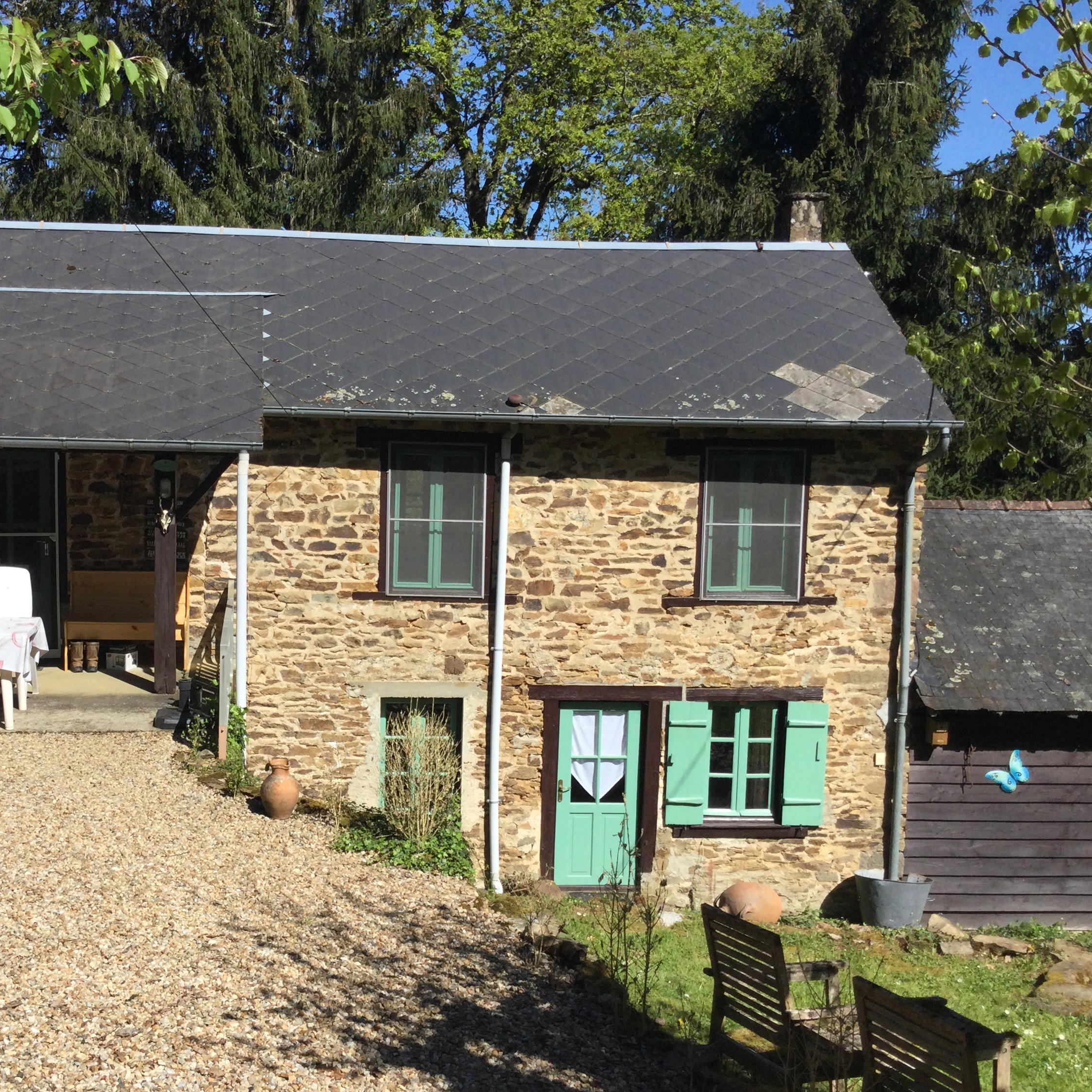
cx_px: 350
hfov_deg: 41.2
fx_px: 1428
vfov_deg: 41.8
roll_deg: -0.7
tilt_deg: -6.6
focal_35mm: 40
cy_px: 597
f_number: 2.4
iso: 25
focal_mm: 3.3
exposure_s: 1/1335
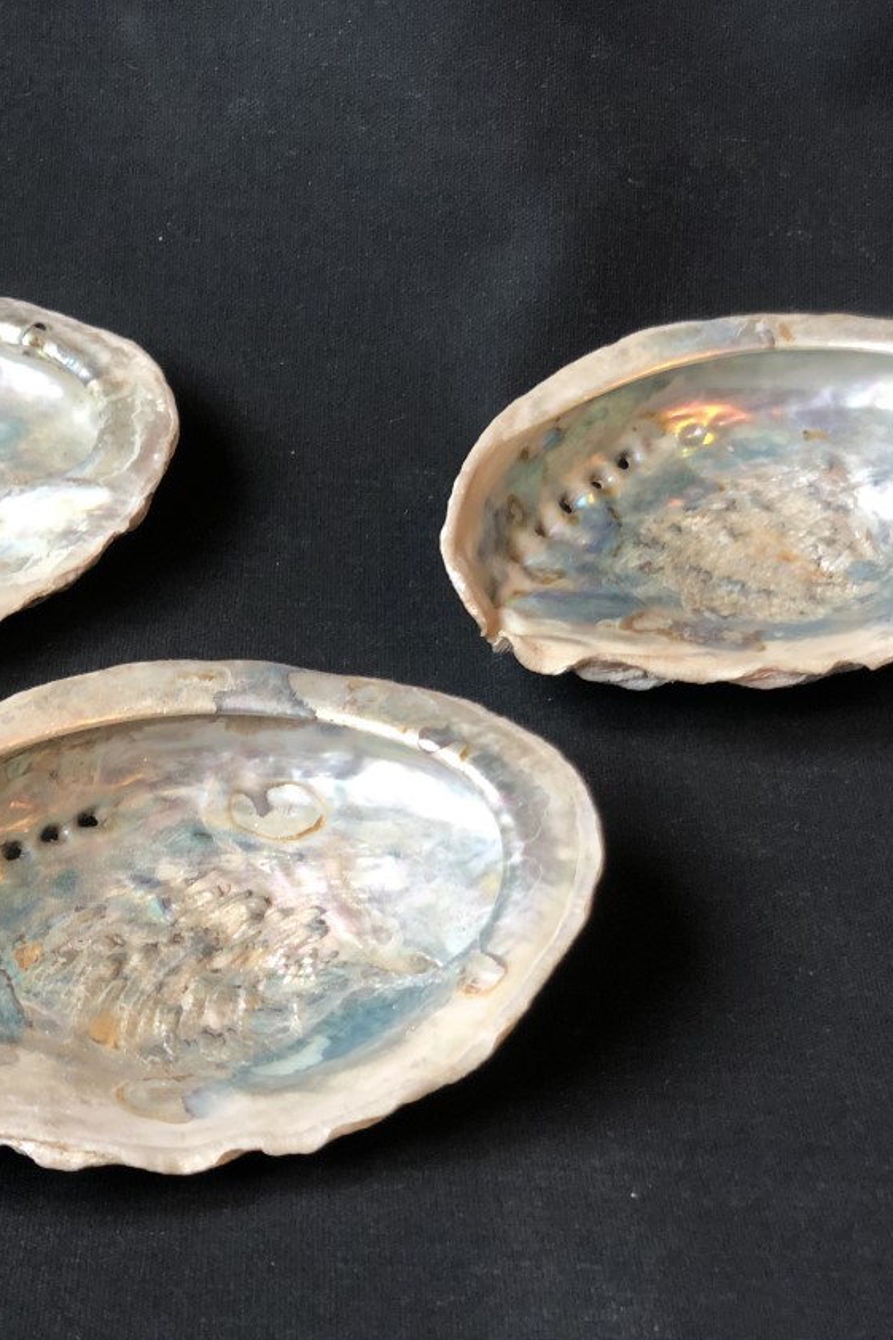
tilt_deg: -40.7
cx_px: 301
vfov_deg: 27.7
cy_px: 670
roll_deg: -3.0
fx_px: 2717
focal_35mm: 73
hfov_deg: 18.6
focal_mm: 6
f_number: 2.4
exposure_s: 1/40
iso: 100
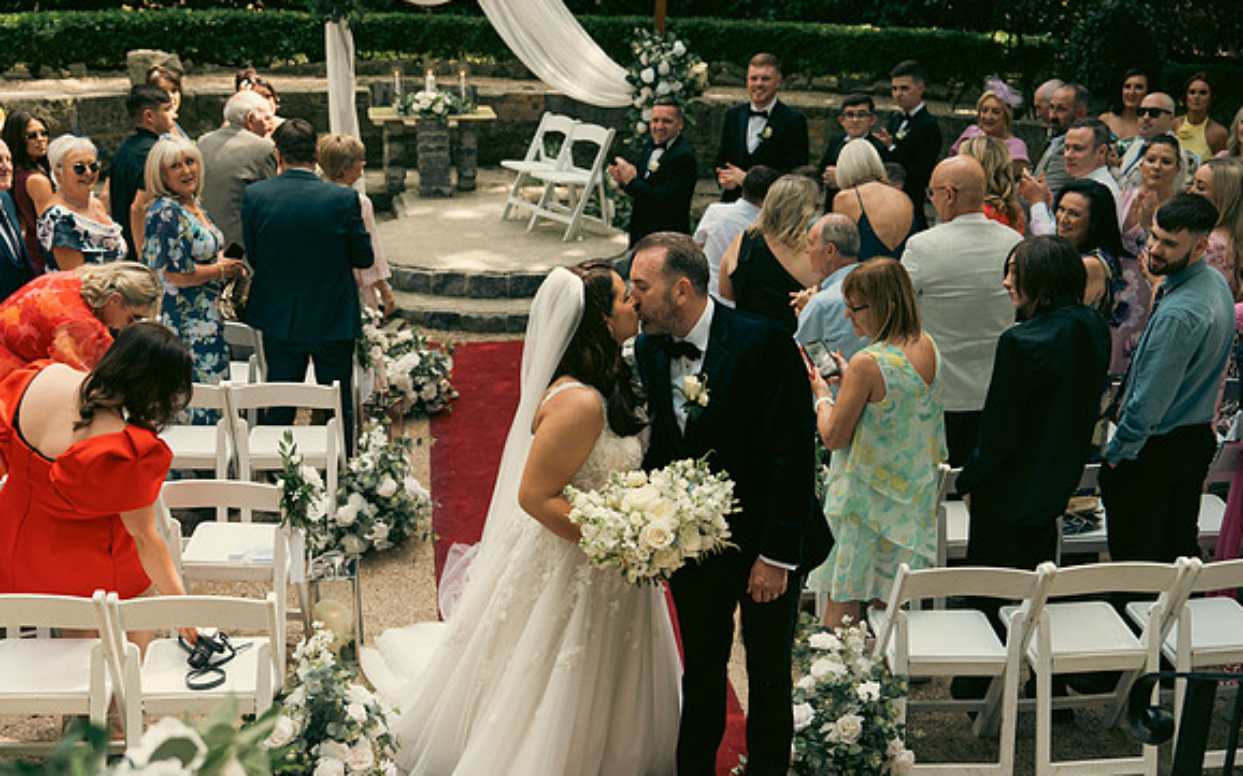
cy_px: 414
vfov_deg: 29.8
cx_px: 622
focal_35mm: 43
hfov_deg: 46.2
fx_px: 1456
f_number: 3.5
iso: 200
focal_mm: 42
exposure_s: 1/200
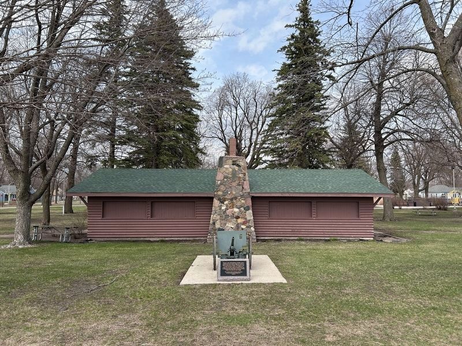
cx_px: 231
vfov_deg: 53.1
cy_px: 173
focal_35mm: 26
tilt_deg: +3.2
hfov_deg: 67.3
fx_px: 347
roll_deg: -0.2
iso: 50
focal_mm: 5.7
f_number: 1.5
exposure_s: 1/2252
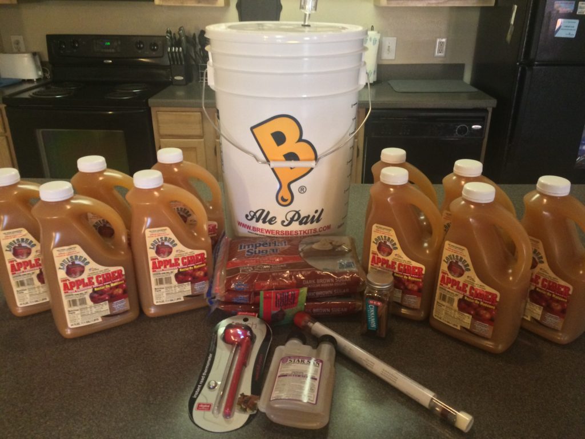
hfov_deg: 61.7
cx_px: 292
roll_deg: -0.5
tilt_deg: -23.5
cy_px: 220
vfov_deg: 48.2
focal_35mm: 29
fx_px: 490
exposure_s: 1/30
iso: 320
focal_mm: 4.15
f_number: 2.2
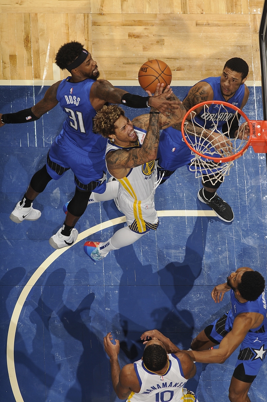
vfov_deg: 4.6
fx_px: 5019
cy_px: 201
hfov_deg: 3.0
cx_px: 134
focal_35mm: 450
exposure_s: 1/250
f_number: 8
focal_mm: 300
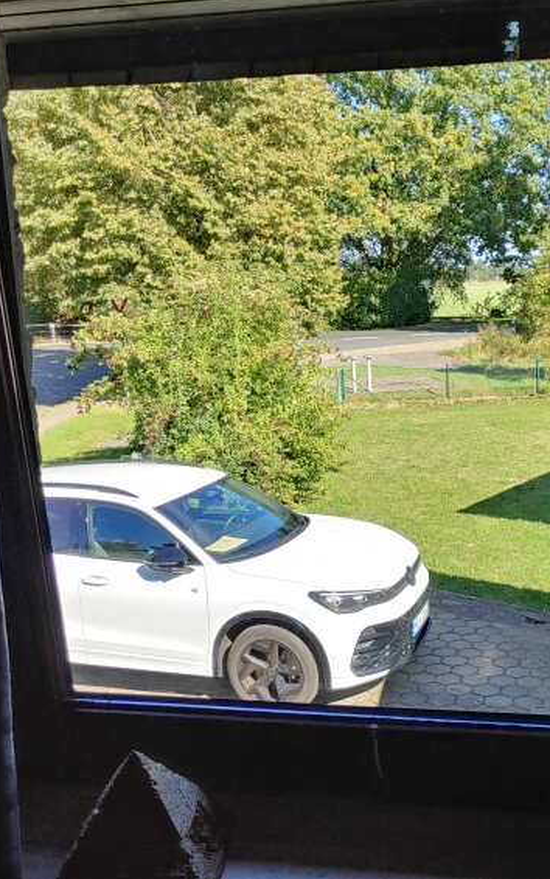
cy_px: 438
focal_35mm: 37
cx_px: 421
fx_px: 887
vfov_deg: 52.7
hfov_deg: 33.7
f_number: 1.8
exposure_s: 1/980
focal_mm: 4.36
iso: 50
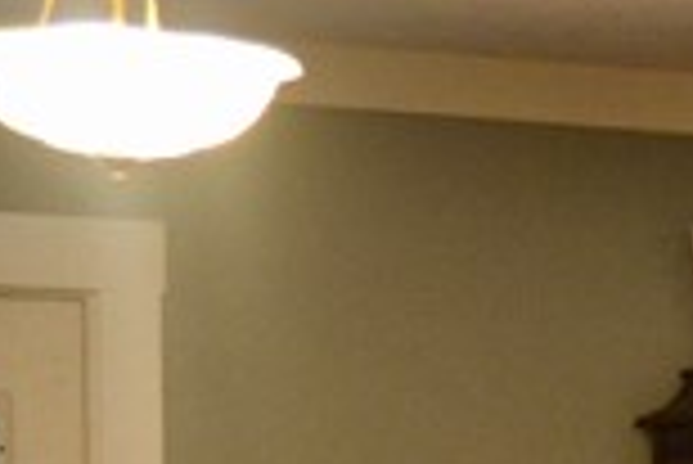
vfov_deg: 6.8
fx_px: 3661
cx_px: 1264
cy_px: 1194
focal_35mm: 190
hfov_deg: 10.2
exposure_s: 1/50
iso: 800
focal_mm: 18
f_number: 3.5
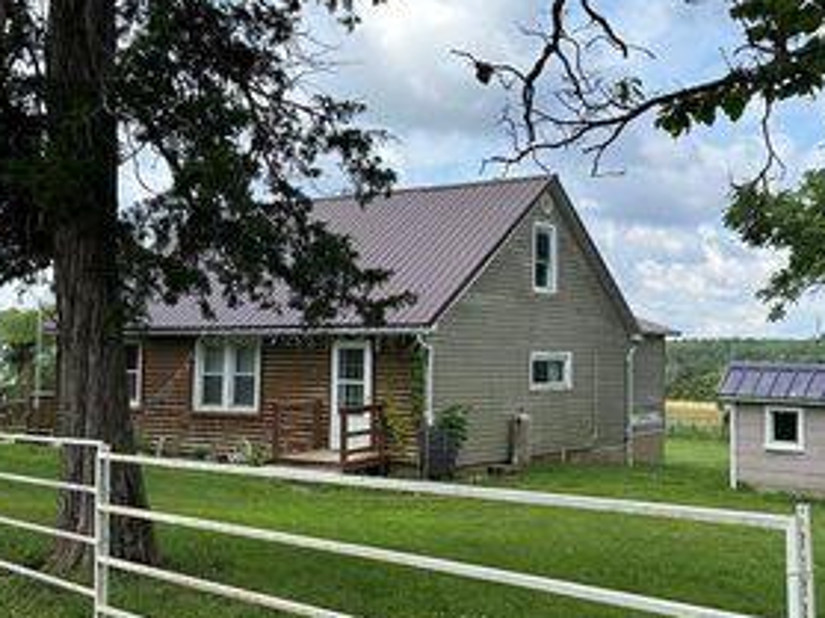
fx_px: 1024
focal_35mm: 43
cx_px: 464
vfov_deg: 33.6
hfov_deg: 43.8
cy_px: 288
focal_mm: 6.86
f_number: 1.78
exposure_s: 1/2967
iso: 80
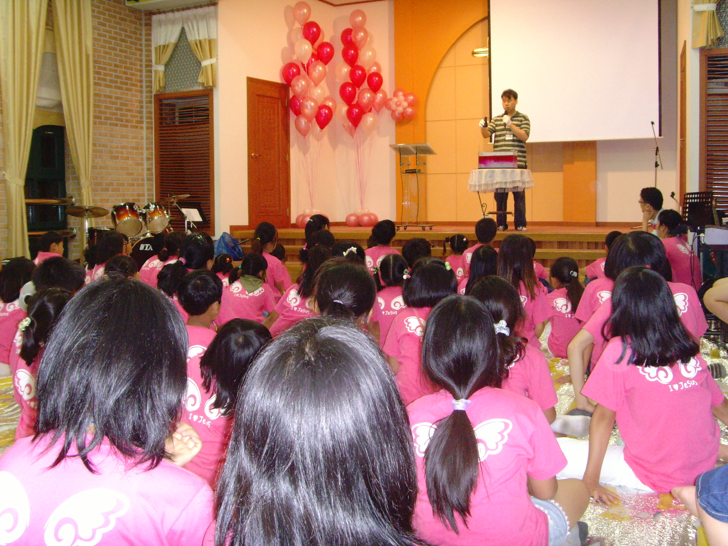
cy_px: 273
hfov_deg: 47.9
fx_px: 820
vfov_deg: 36.8
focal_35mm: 39
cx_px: 364
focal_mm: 6.6
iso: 400
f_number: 3.5
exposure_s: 1/45
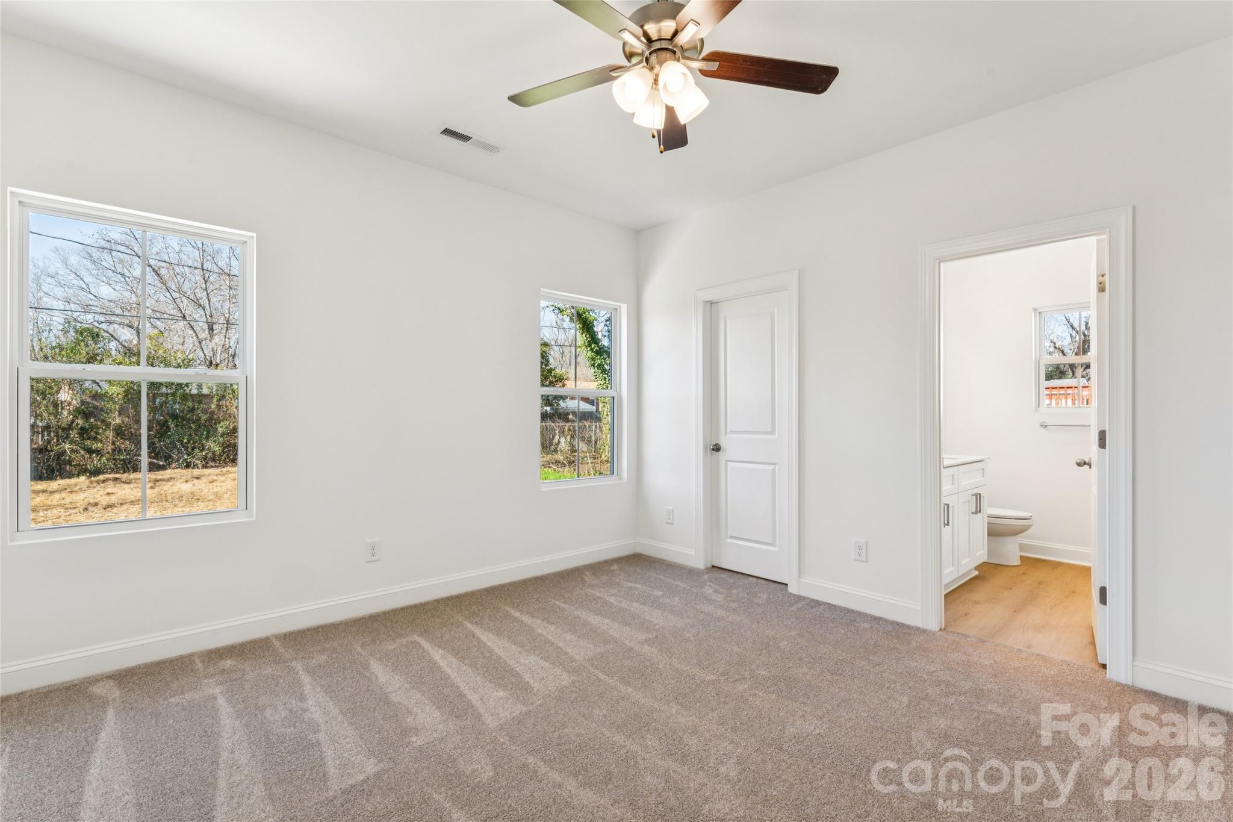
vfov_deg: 72.4
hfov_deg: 95.3
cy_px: 411
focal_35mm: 16
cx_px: 616
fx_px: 562
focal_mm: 16.4
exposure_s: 1/8
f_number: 11
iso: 100
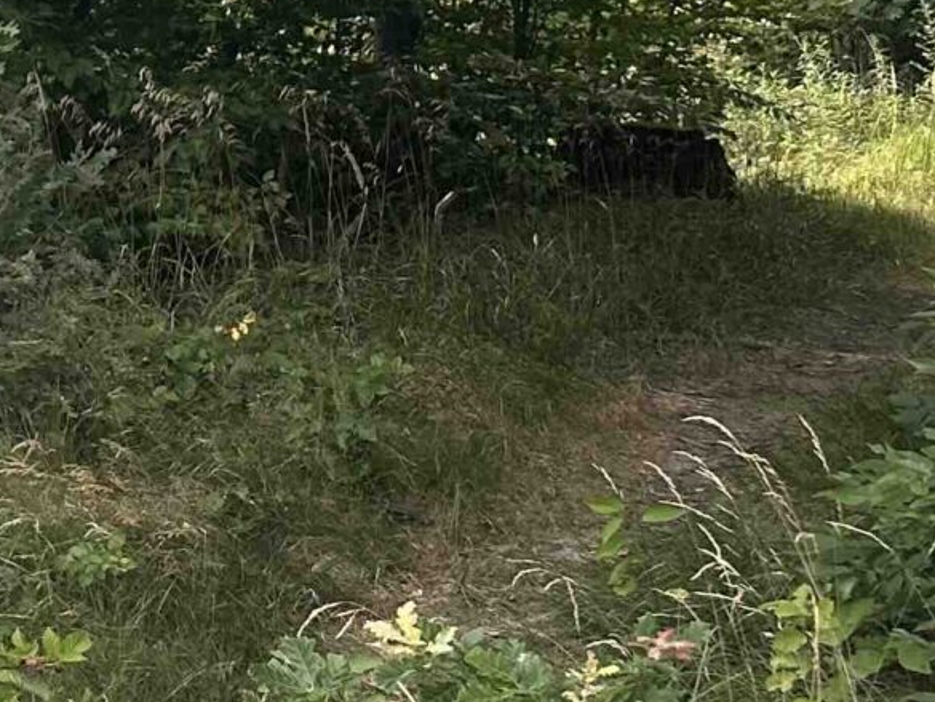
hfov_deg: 14.6
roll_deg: +0.0
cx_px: -1060
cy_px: 80
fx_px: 2837
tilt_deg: -1.8
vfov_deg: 14.0
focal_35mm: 105
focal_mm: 6.86
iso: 80
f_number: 1.78
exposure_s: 1/368
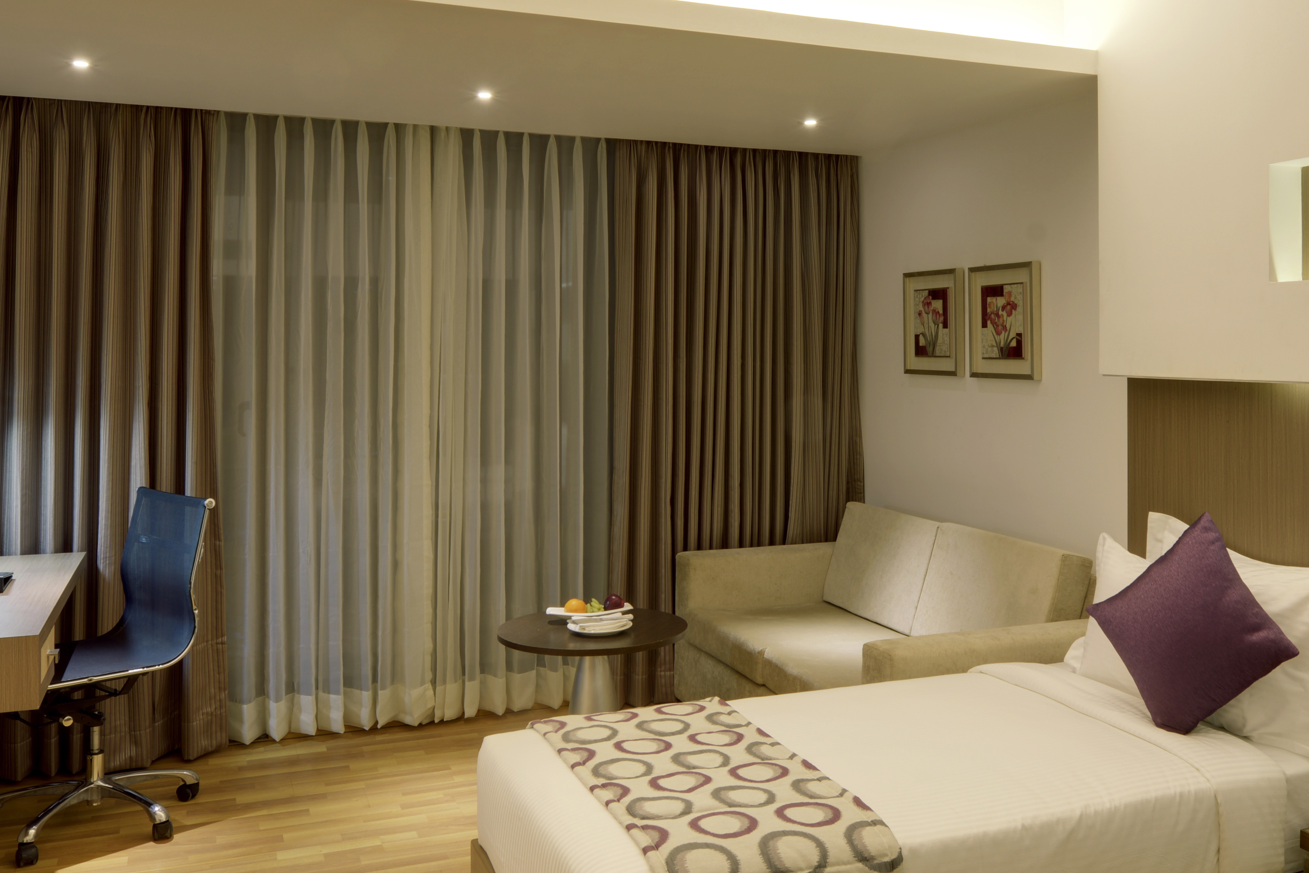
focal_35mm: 35
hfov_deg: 54.0
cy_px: 347
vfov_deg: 37.7
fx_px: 1273
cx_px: 790
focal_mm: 14
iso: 100
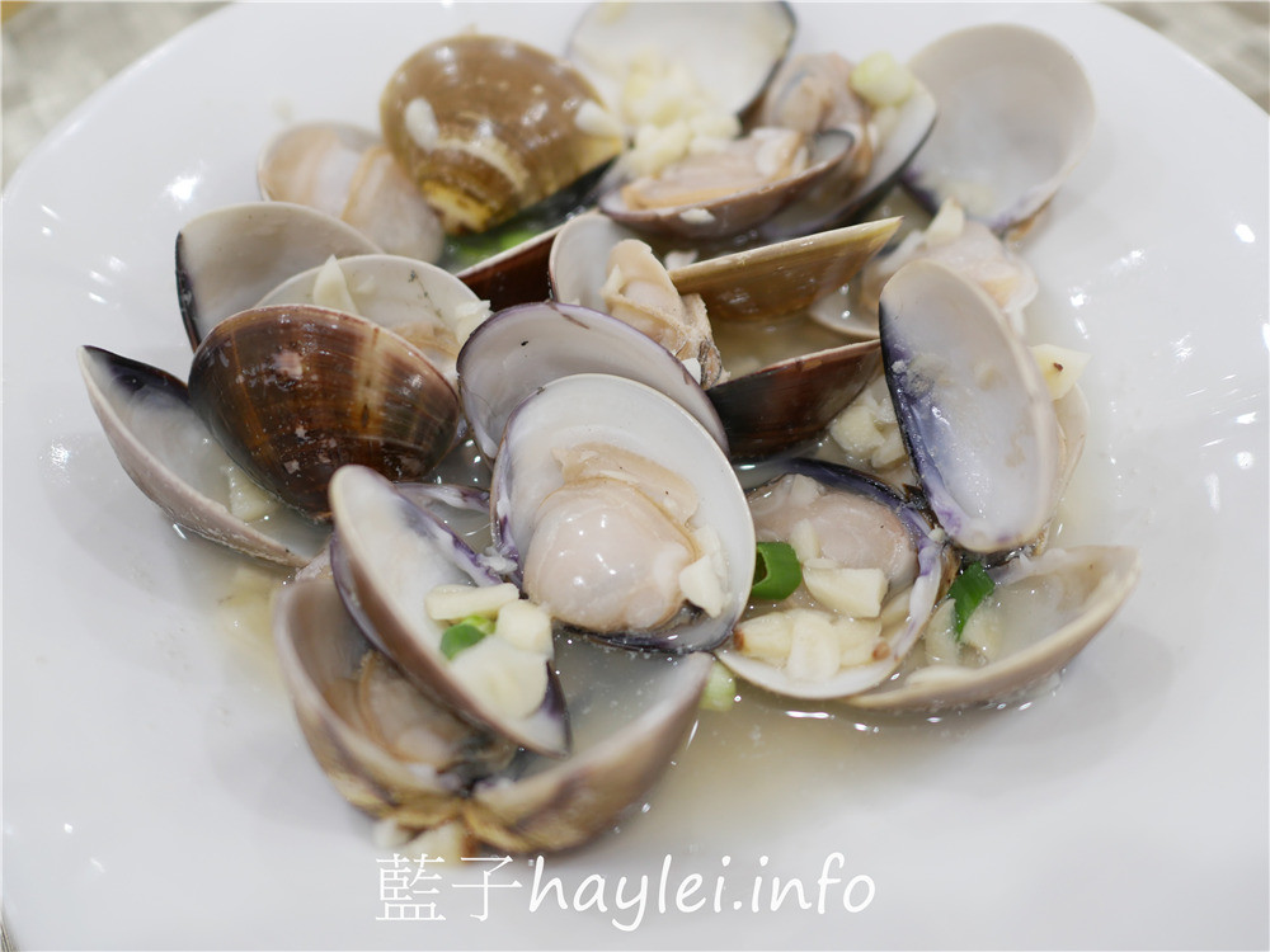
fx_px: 1101
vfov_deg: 46.8
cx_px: 635
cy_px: 476
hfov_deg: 60.0
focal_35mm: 30
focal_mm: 15
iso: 250
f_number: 1.7
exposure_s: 1/60
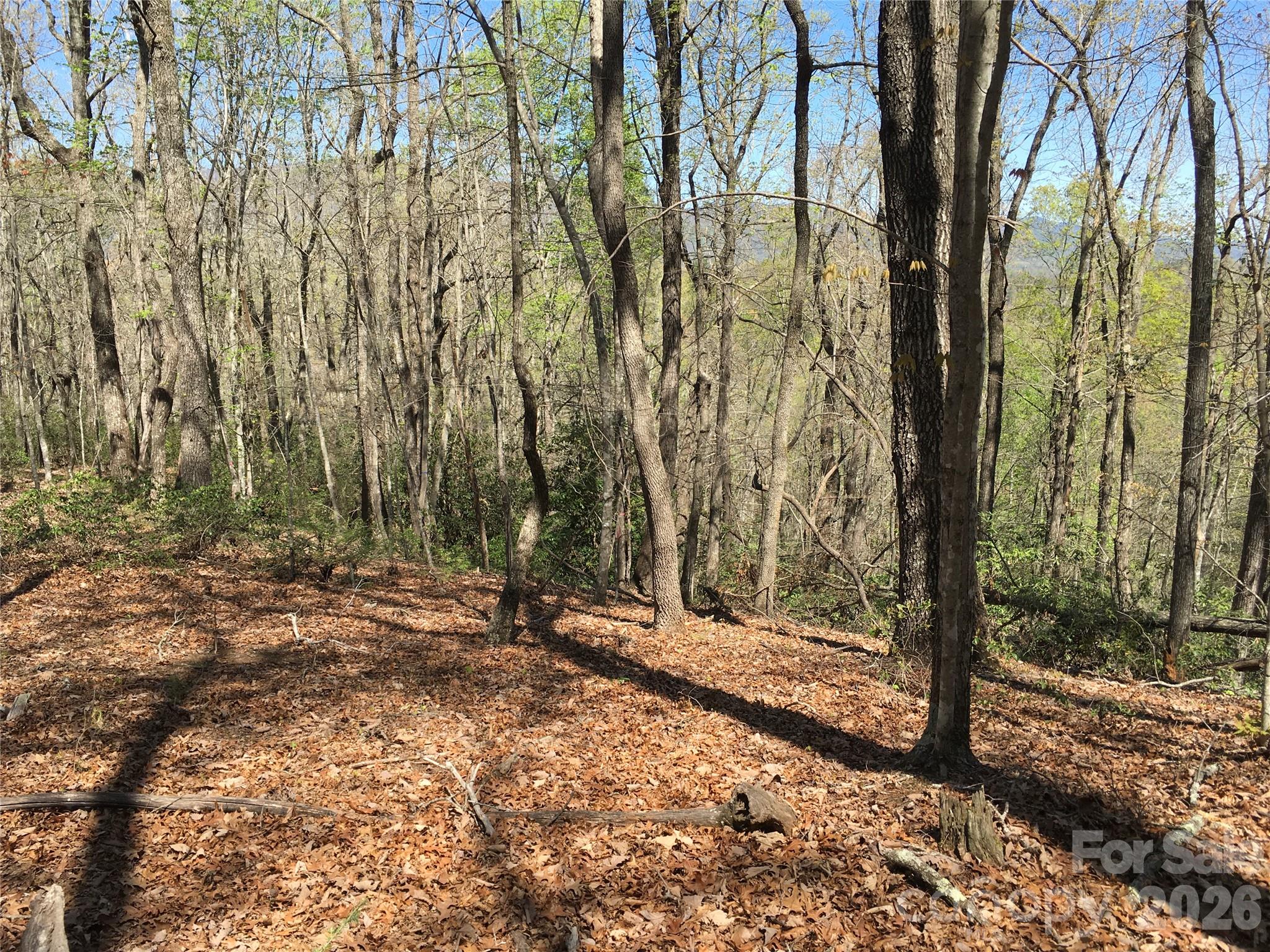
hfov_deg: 61.7
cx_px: 635
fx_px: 1064
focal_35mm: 29
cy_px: 476
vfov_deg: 48.2
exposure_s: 1/674
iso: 25
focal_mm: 4.15
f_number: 2.2
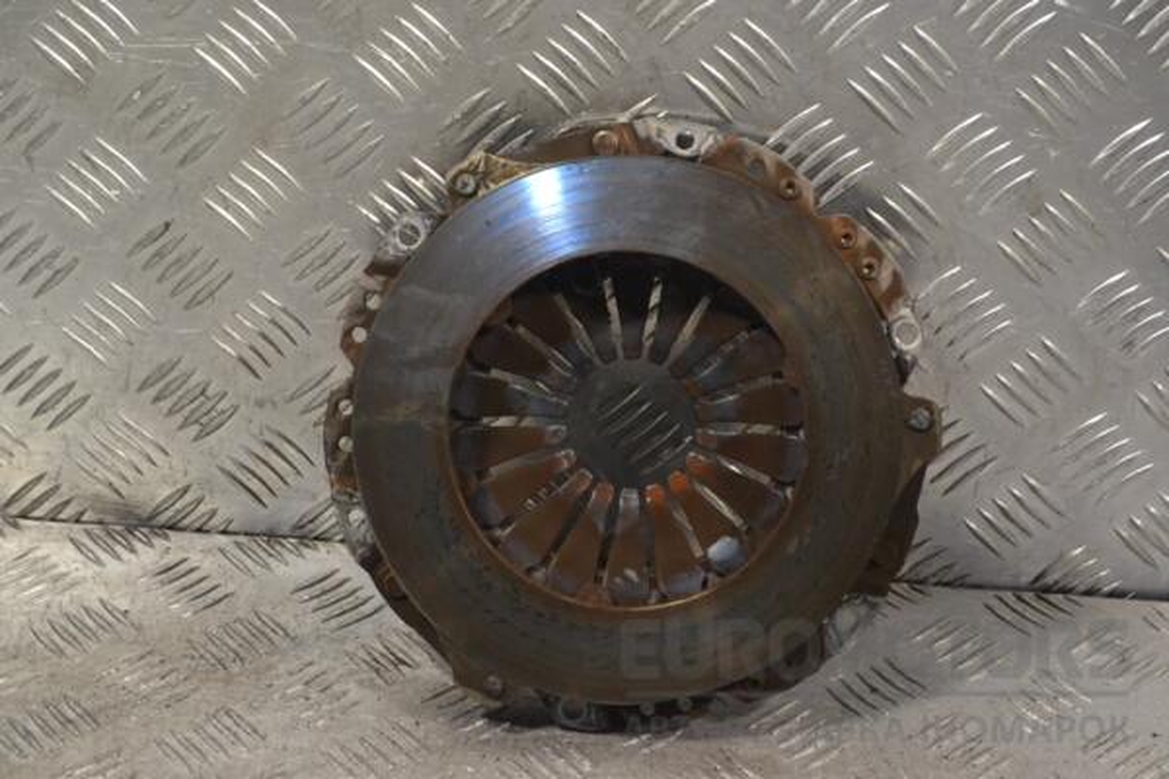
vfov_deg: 16.6
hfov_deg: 24.6
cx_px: 584
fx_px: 2679
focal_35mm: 82
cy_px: 390
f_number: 8
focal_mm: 55
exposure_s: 1/250
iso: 3200
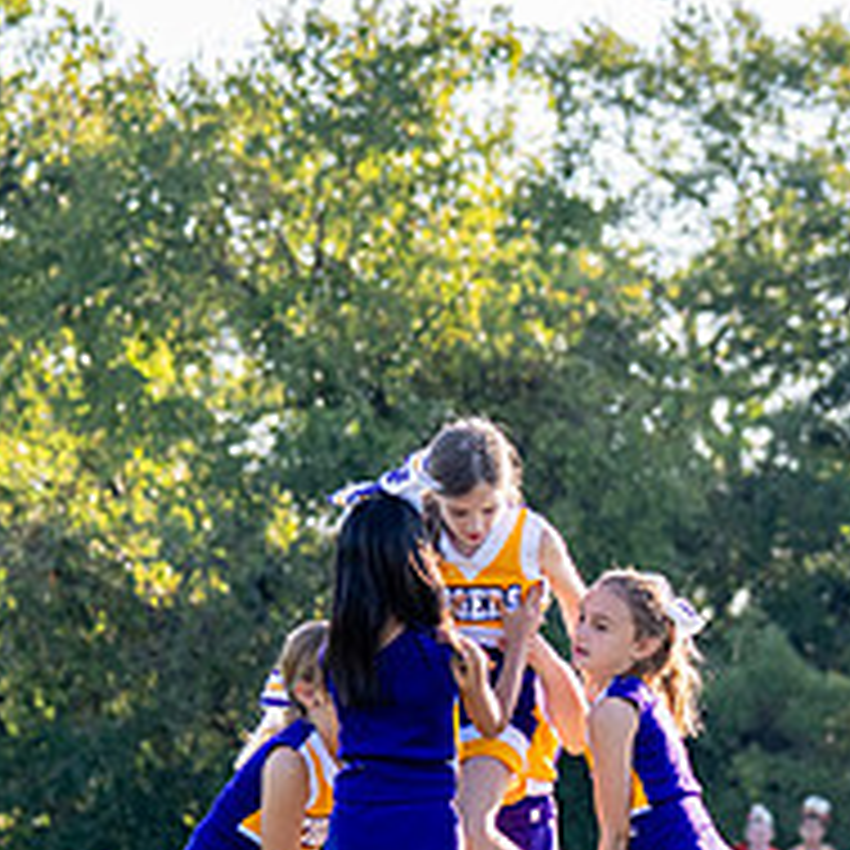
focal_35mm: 255
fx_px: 7084
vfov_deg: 6.8
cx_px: 1272
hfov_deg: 6.8
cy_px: 783
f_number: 2.8
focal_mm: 70
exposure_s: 1/2000
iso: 400
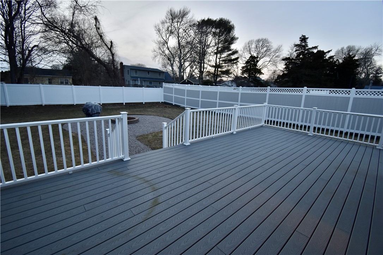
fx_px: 160
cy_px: 128
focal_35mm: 15
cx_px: 192
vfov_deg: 77.3
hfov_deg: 100.4
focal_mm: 10
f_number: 4.5
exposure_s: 1/50
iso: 320
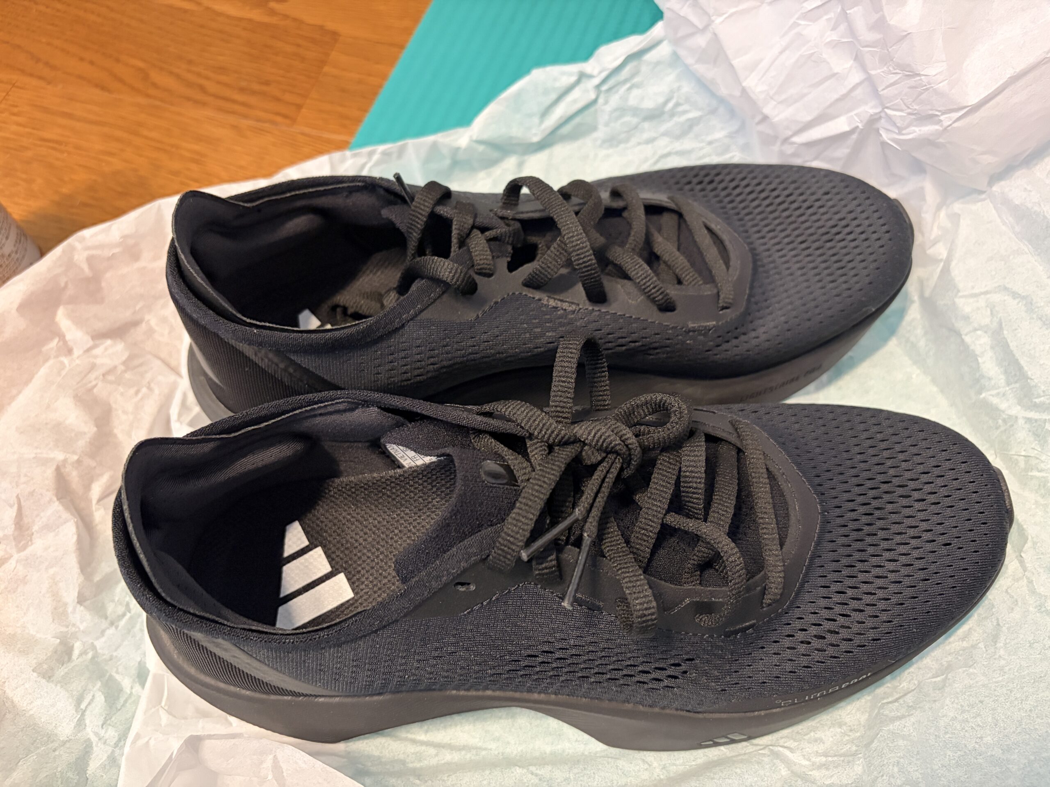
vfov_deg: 53.1
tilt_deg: -61.8
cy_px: 394
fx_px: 789
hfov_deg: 67.3
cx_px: 525
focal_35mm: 26
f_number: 1.6
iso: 500
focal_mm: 5.96
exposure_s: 1/60
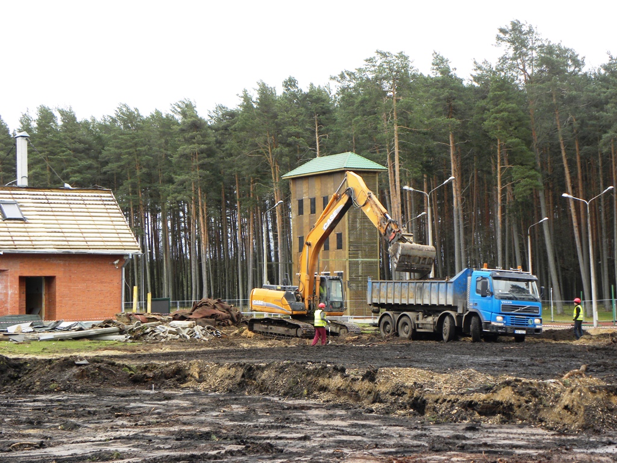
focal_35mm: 85
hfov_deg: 23.0
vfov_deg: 17.4
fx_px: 1515
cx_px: 308
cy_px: 232
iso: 64
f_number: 4
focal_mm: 15.1
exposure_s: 1/138
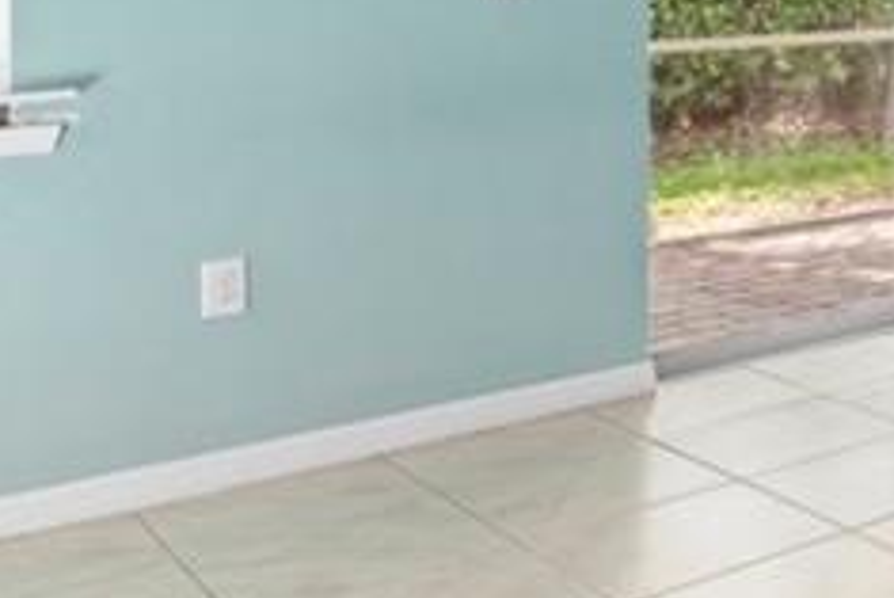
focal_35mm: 61
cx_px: 1389
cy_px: -67
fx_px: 1516
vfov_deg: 21.1
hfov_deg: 24.4
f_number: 11
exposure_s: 1/5
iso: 400
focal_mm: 14
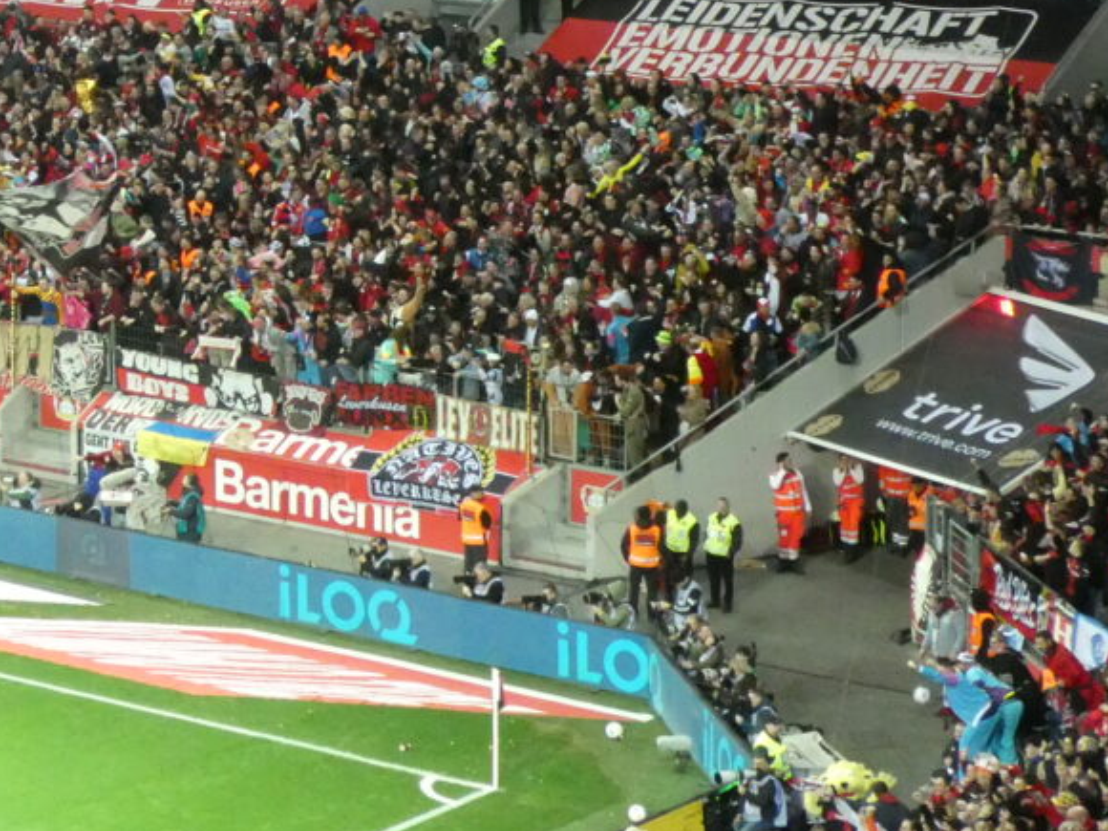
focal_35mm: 138
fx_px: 4417
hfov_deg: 13.7
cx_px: -374
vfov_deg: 10.5
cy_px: -197
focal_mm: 9
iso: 800
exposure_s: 1/80
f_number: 4.1
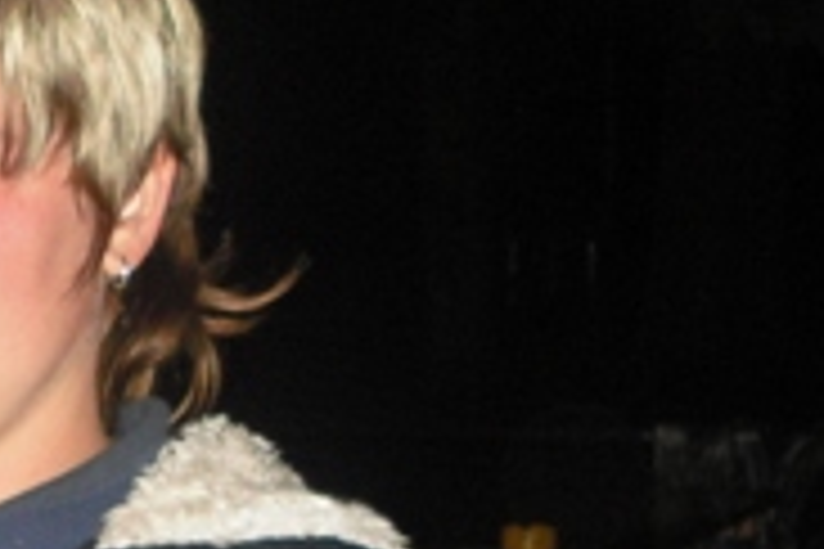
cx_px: -162
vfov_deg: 9.0
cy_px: 338
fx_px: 3479
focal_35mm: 152
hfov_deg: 13.2
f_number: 2.8
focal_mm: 6.2
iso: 200
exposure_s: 1/60
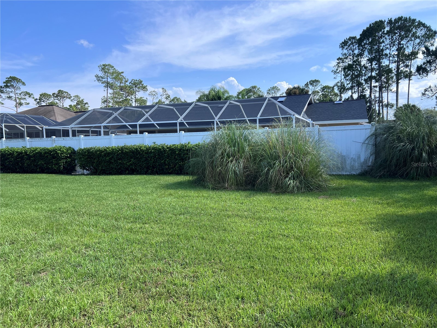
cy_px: 164
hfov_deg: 67.3
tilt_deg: -3.9
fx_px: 328
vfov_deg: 53.1
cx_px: 218
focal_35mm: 26
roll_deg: +1.6
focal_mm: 5.7
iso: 50
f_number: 1.5
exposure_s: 1/3165
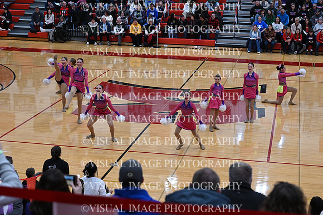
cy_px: 108
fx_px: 628
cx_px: 162
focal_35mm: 70
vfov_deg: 19.5
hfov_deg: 28.8
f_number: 4
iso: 4000
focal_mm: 70
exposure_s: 1/400
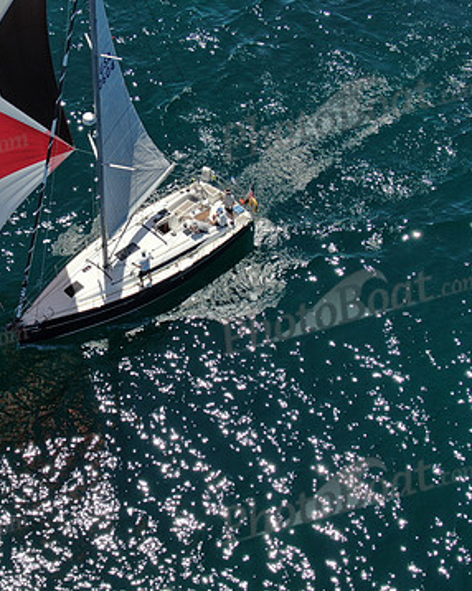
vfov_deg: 25.0
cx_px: 125
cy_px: 237
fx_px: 1328
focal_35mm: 76
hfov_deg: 20.0
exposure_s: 1/1000
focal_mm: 8.6
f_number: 3.8
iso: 100
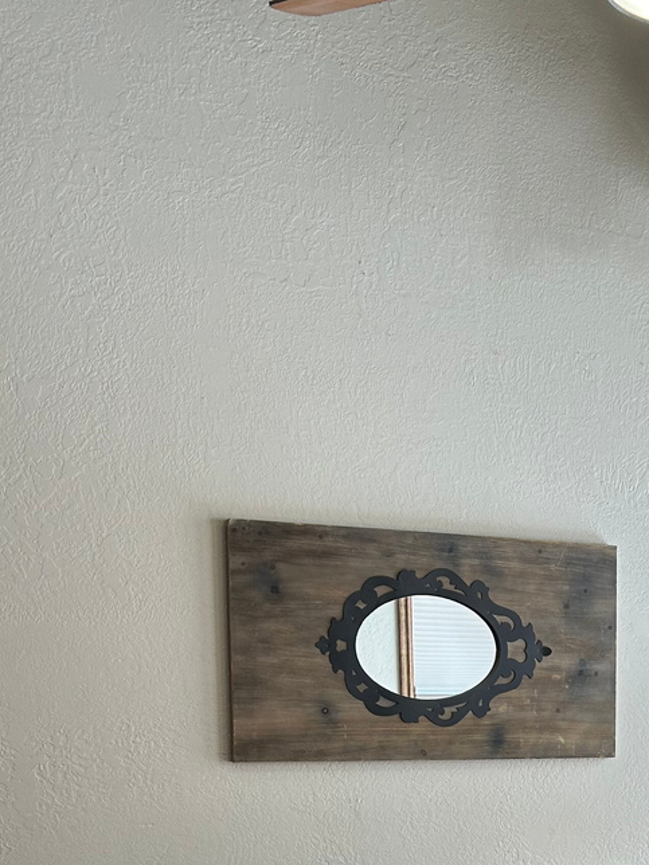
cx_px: 732
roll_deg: +0.1
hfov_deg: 22.2
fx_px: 1550
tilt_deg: -6.7
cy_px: 838
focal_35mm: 62
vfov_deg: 29.4
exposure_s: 1/120
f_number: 1.5
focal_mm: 5.7
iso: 40
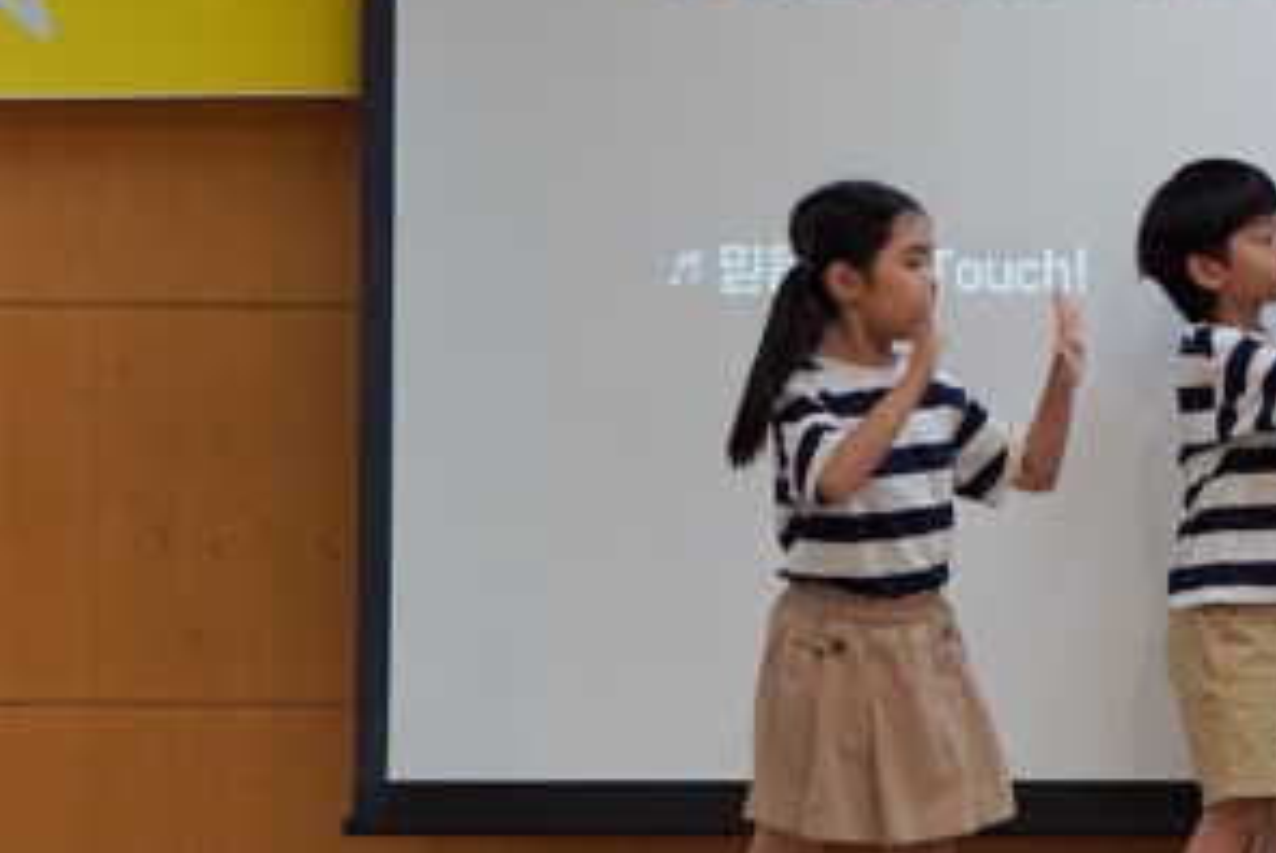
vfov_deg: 5.7
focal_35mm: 240
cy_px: 60
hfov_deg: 8.4
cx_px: 1660
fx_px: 8515
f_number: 4
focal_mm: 79
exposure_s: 1/160
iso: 500
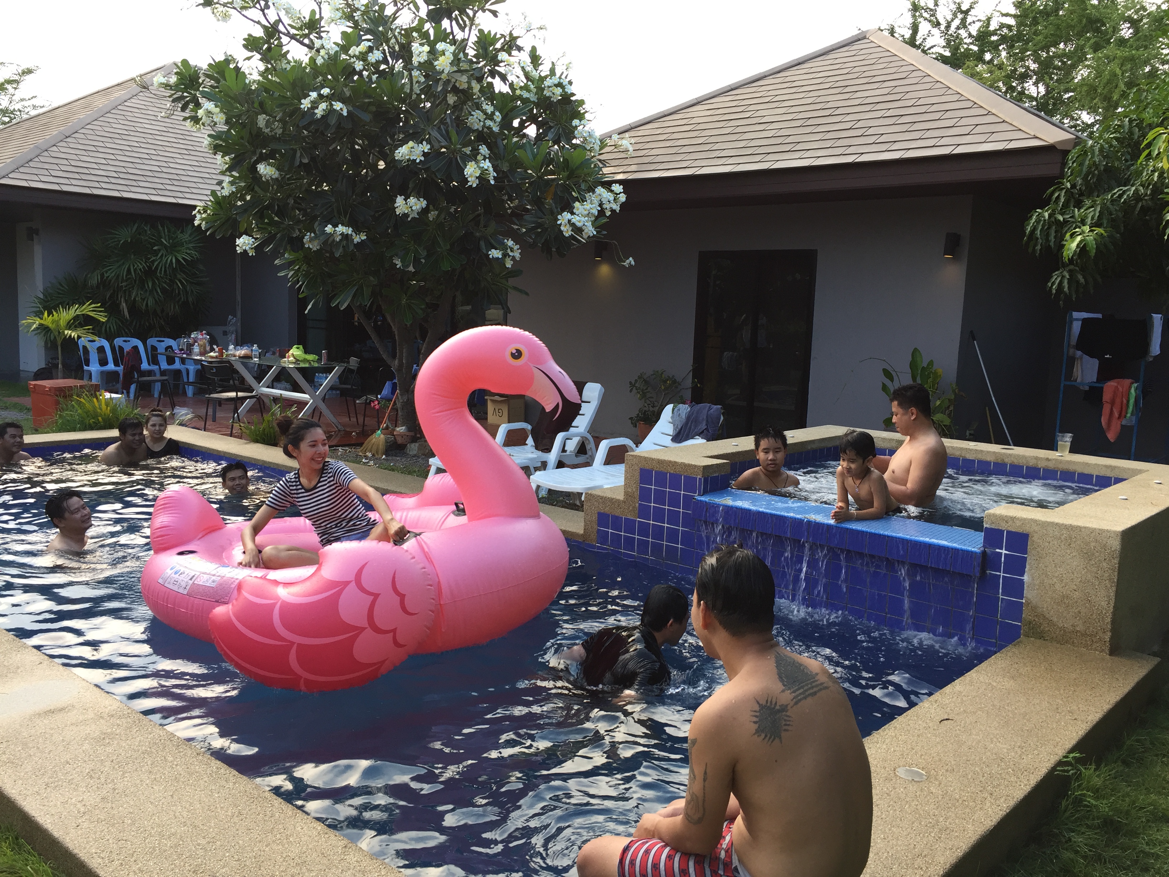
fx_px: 979
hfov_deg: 61.7
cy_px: 438
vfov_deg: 48.2
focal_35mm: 29
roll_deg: -2.9
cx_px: 584
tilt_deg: -6.6
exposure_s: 1/100
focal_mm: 4.15
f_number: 2.2
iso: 40
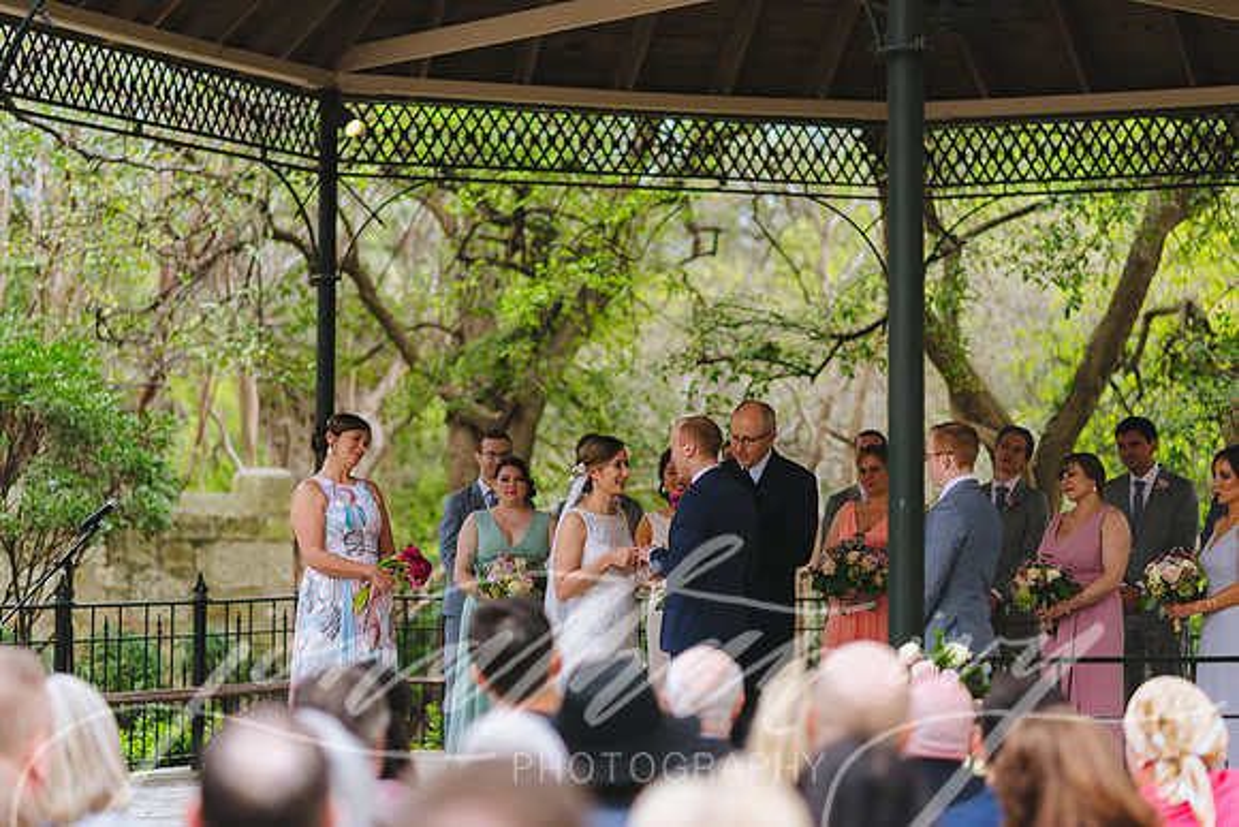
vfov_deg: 15.6
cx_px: 610
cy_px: 414
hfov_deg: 23.3
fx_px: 3010
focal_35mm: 87
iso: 80
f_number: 2
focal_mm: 85
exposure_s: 1/500
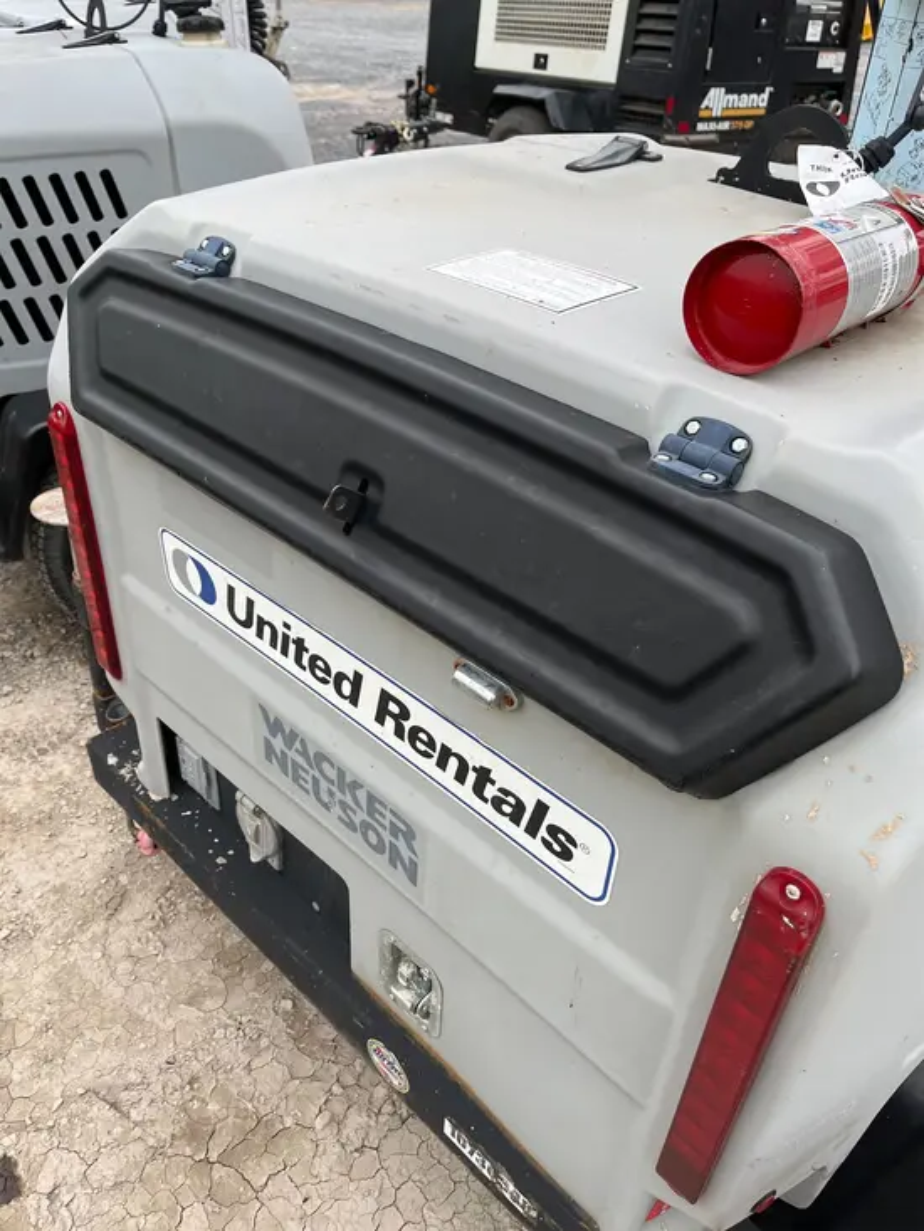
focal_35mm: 26
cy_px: 616
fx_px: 925
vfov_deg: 67.3
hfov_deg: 53.1
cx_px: 462
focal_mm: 5.1
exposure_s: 1/696
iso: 50
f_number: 1.6
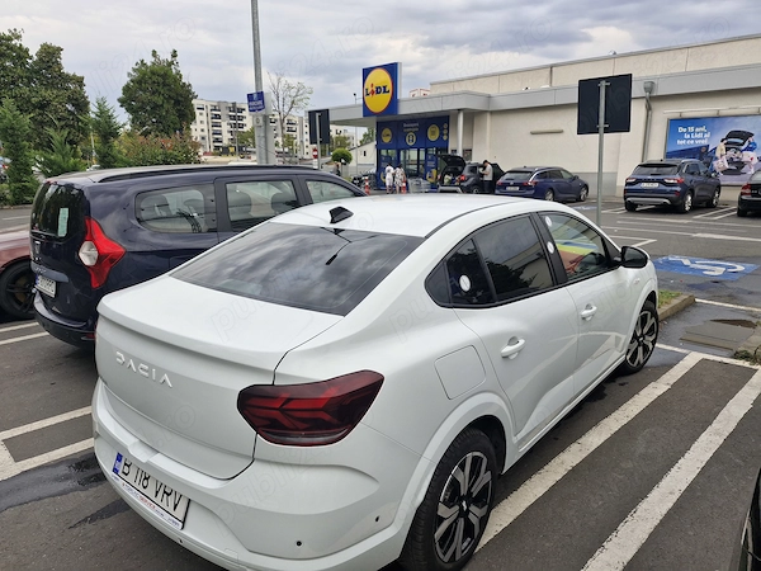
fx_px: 506
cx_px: 380
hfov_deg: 73.9
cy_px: 286
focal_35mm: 23
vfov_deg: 58.9
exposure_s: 1/180
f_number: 1.8
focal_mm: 5.54
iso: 50
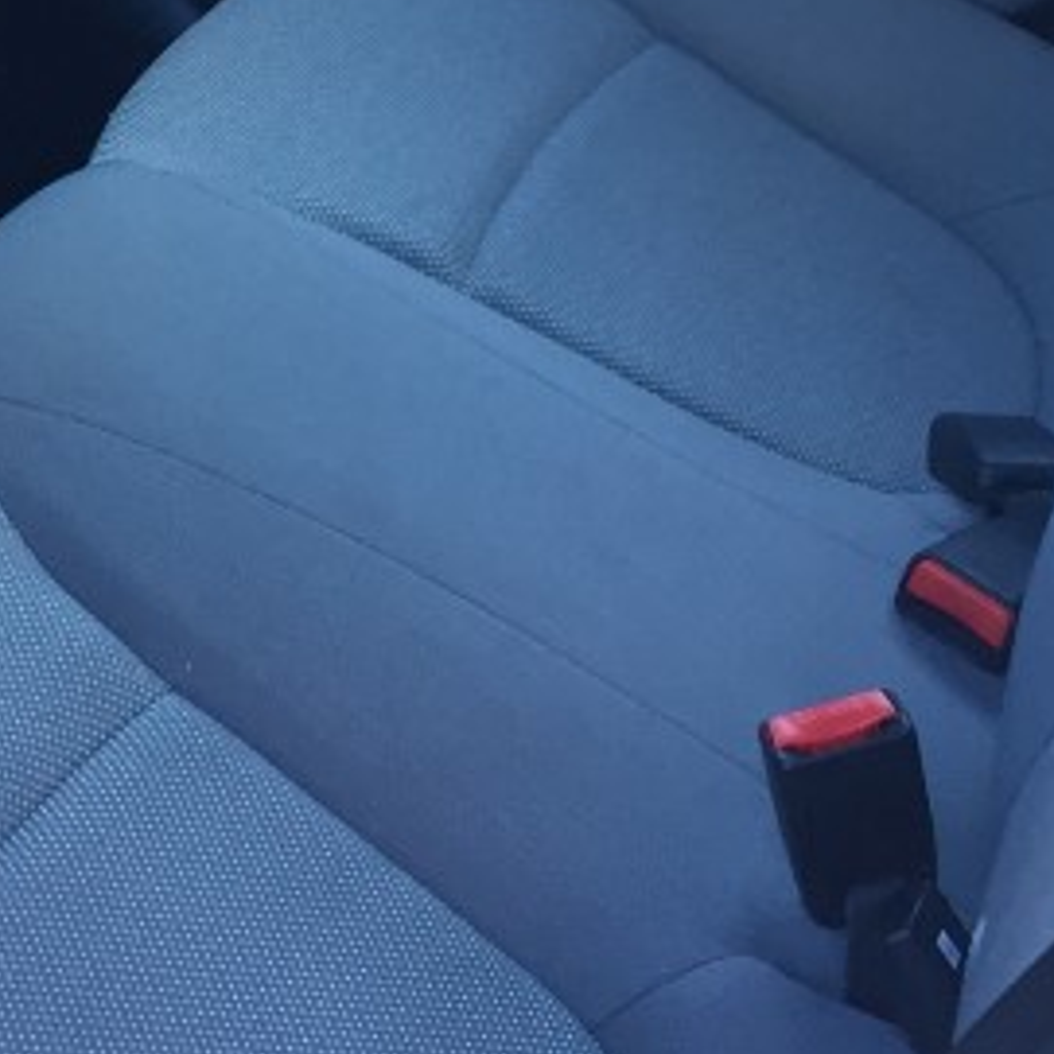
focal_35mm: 97
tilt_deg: -21.9
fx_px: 3341
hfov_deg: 17.6
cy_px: -101
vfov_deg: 17.3
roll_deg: -5.4
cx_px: 39
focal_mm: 4.15
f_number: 2.2
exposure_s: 1/30
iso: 32
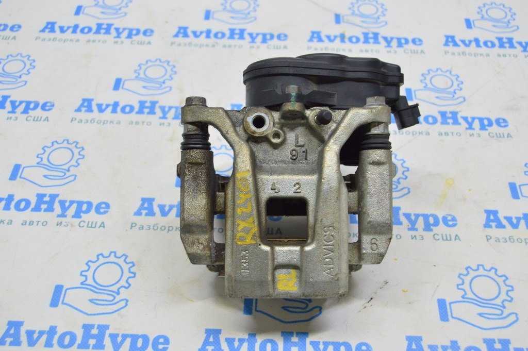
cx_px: 264
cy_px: 176
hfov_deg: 43.6
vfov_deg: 29.8
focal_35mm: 45
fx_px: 659
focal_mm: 30
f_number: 5.6
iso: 400
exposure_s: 1/20
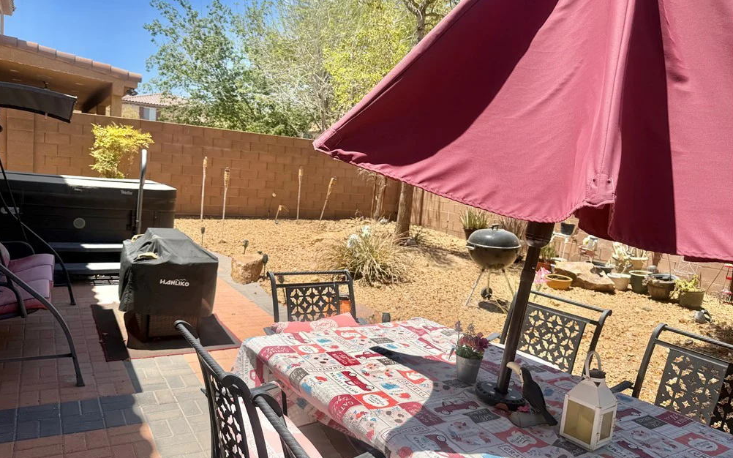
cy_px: 233
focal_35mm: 26
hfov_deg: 70.4
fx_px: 519
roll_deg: -5.5
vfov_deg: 47.6
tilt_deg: -5.6
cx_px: 360
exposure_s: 1/3584
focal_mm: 6.76
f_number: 1.78
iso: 80
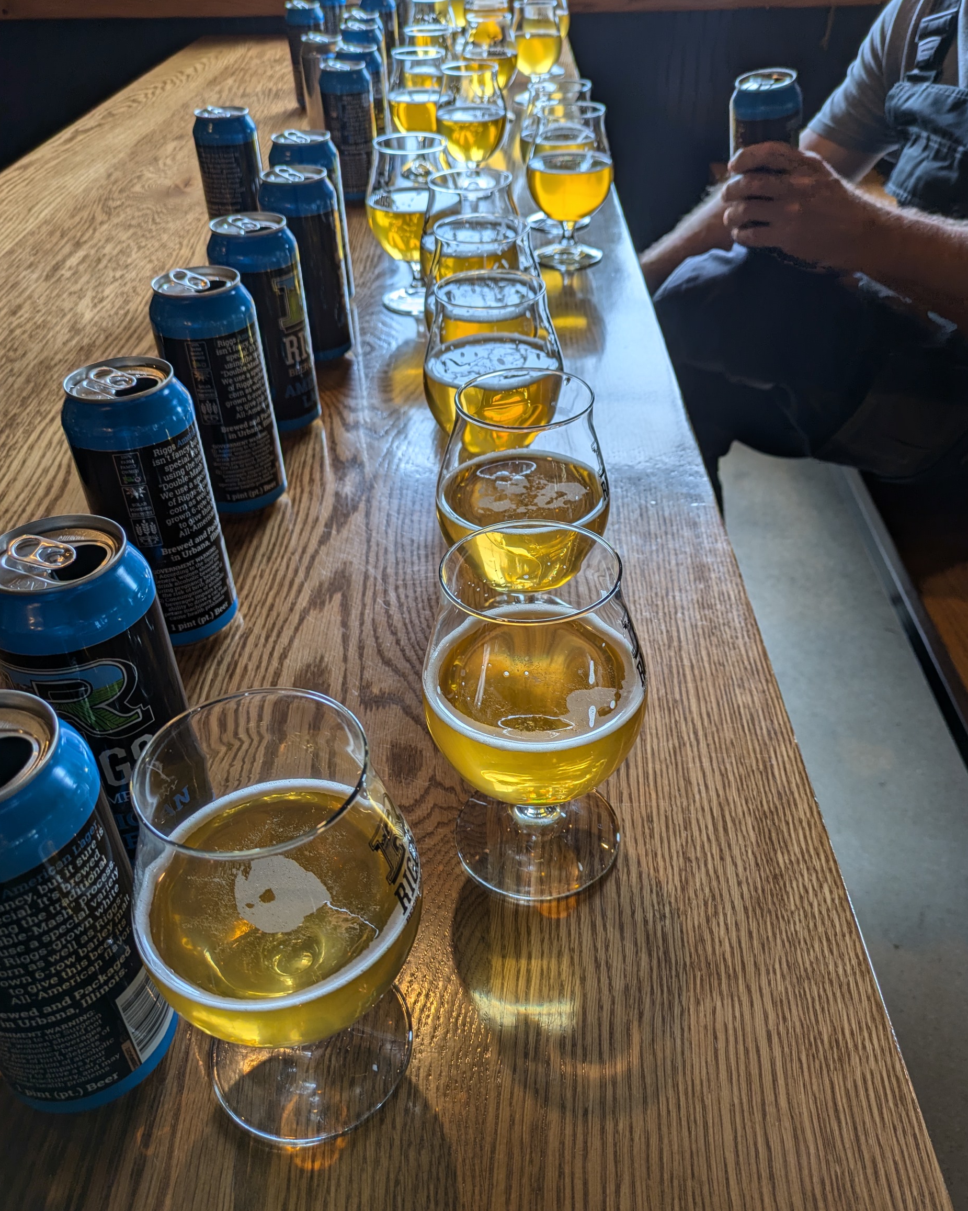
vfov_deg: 64.1
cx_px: 480
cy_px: 623
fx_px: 967
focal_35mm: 27
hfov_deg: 53.2
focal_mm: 5.43
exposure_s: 1/120
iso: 43
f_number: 1.89
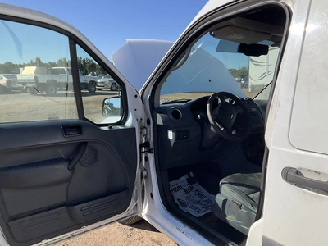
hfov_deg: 61.7
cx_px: 164
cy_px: 123
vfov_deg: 48.2
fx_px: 275
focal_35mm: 29
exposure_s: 1/1675
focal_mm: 3
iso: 25
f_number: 1.8
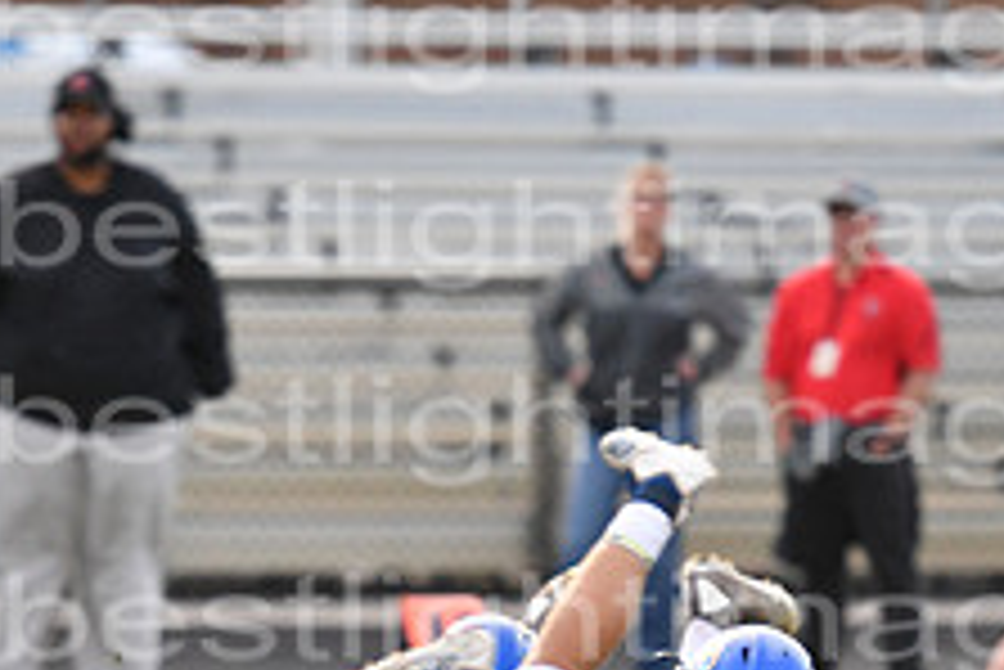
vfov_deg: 1.9
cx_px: 599
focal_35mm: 720
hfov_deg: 2.9
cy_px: 726
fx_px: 20101
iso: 1600
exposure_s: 1/800
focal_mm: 185
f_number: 3.2
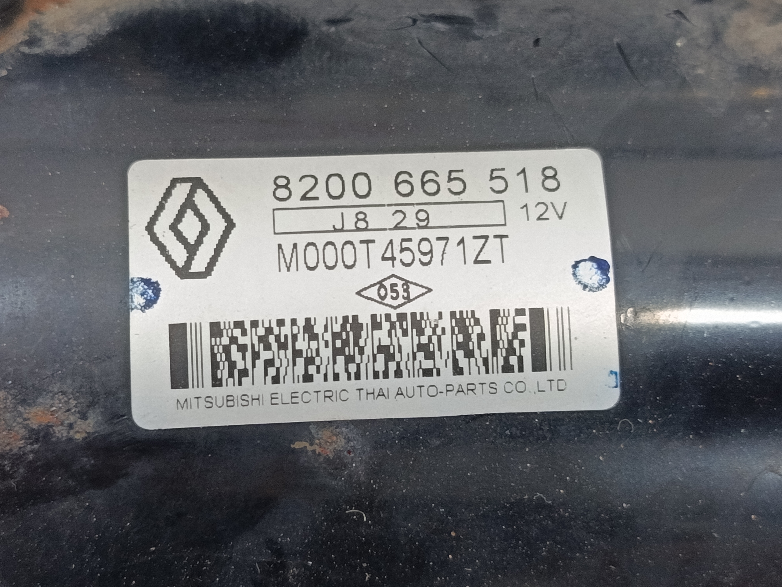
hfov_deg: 29.4
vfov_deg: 22.3
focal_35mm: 66
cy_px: 294
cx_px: 391
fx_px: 1491
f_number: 1.7
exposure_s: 1/50
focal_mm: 5.24
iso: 998
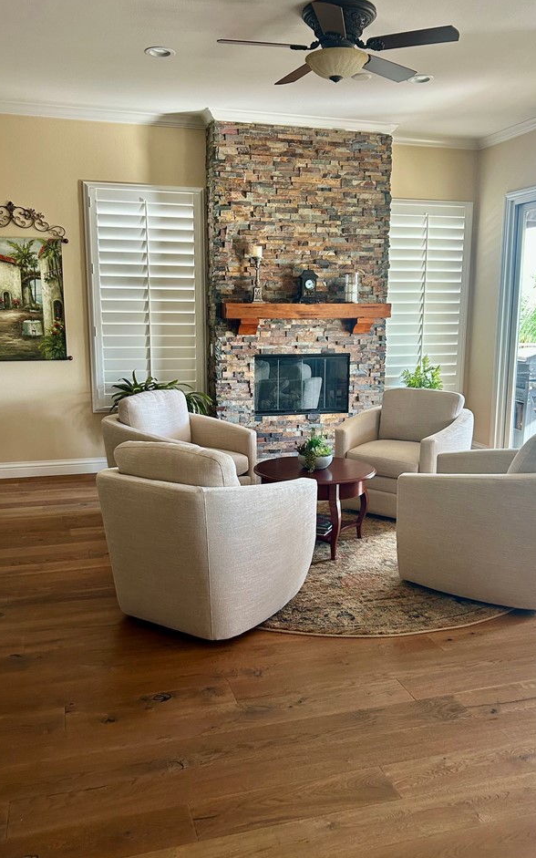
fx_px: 701
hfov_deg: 41.8
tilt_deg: -9.7
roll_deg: -0.3
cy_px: 428
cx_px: 268
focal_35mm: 30
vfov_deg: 62.9
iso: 125
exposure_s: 1/121
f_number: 1.5
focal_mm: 5.7
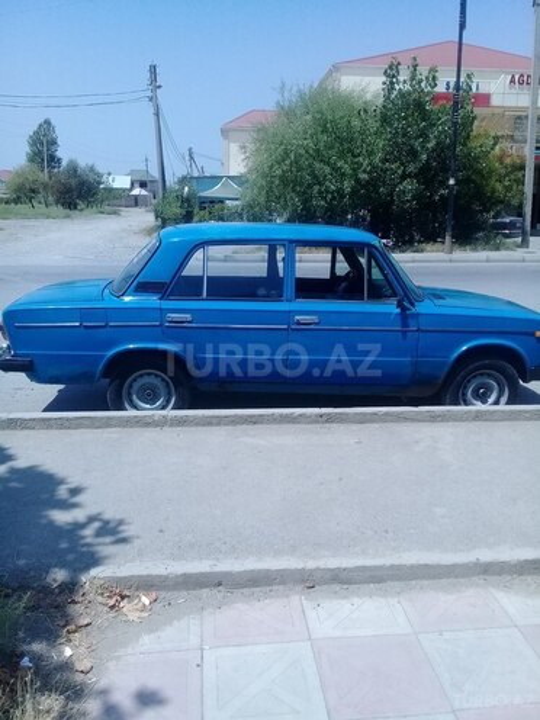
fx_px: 645
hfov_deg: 45.4
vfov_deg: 58.4
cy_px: 360
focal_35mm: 31
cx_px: 270
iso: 64
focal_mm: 3.3
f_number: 2.2
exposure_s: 1/1754
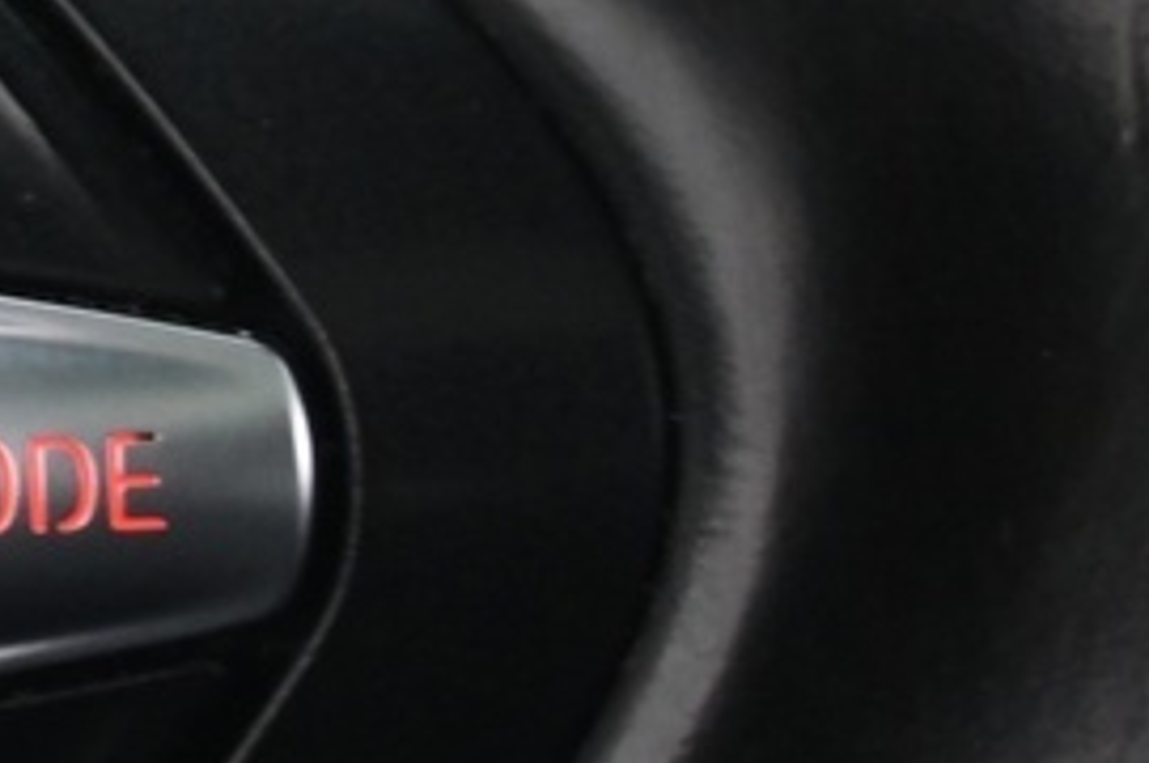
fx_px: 22920
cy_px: 339
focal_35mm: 719
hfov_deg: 2.9
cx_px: -670
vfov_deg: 1.9
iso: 2000
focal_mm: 120
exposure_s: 1/15
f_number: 4
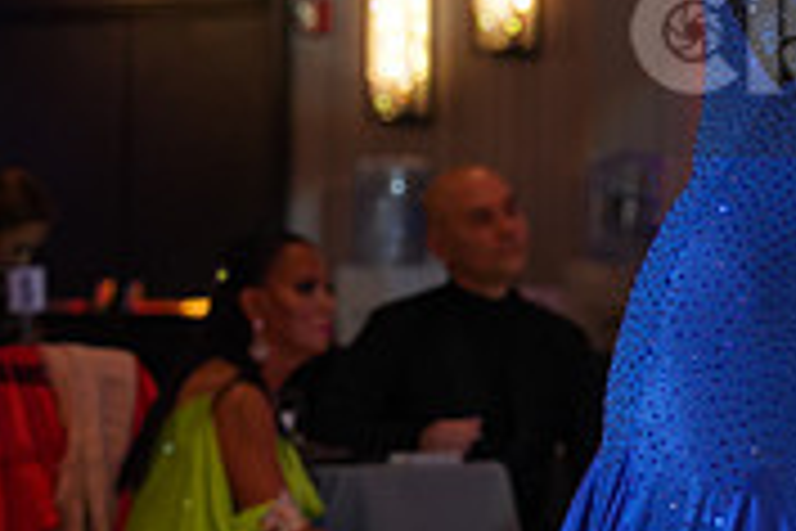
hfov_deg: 5.9
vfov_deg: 4.0
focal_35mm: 344
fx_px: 7606
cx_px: 1084
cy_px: 38
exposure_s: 1/200
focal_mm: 105
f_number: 5
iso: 1250
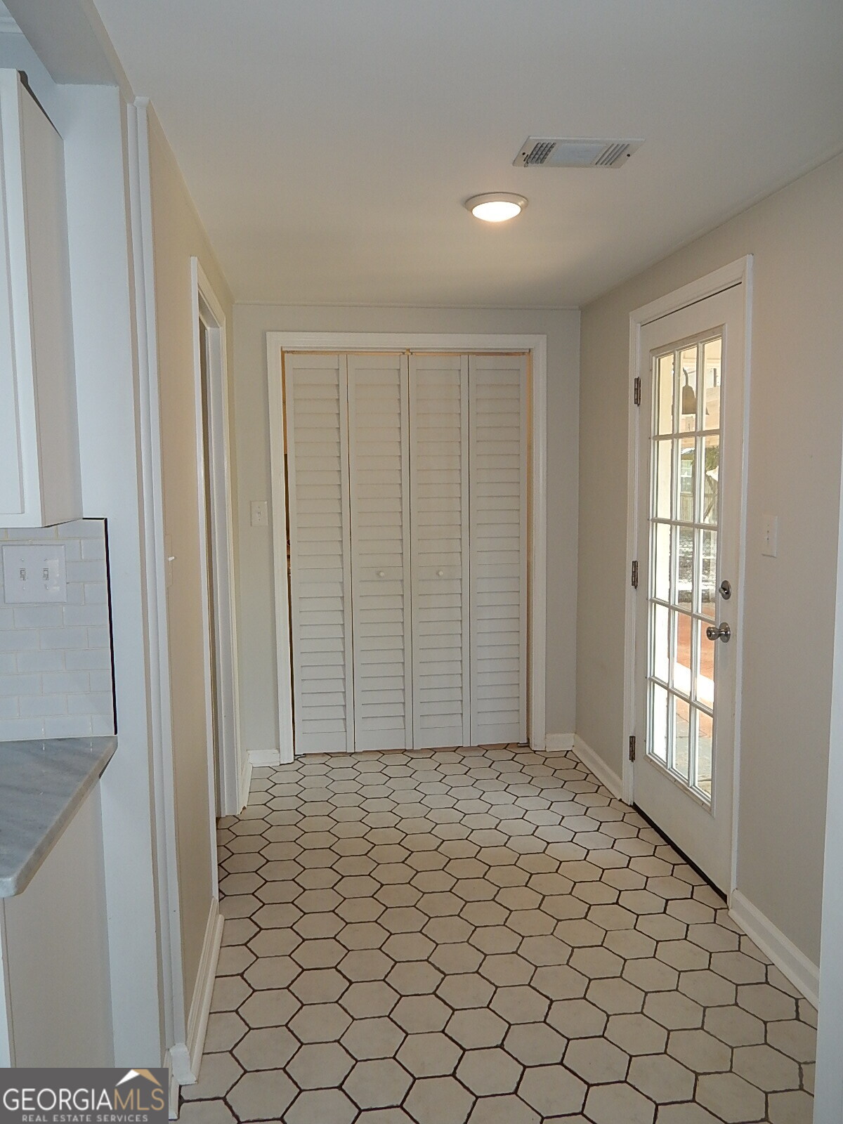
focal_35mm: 25
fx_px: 812
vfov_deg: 69.4
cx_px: 422
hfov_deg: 54.9
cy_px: 562
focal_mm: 4.5
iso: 125
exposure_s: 1/60
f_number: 3.1
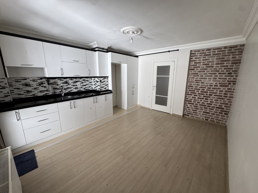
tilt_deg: -11.9
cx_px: 129
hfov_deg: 102.1
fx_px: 104
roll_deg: +0.2
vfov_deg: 85.7
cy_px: 96
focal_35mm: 14
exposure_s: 1/99
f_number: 2.2
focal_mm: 2.22
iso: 160
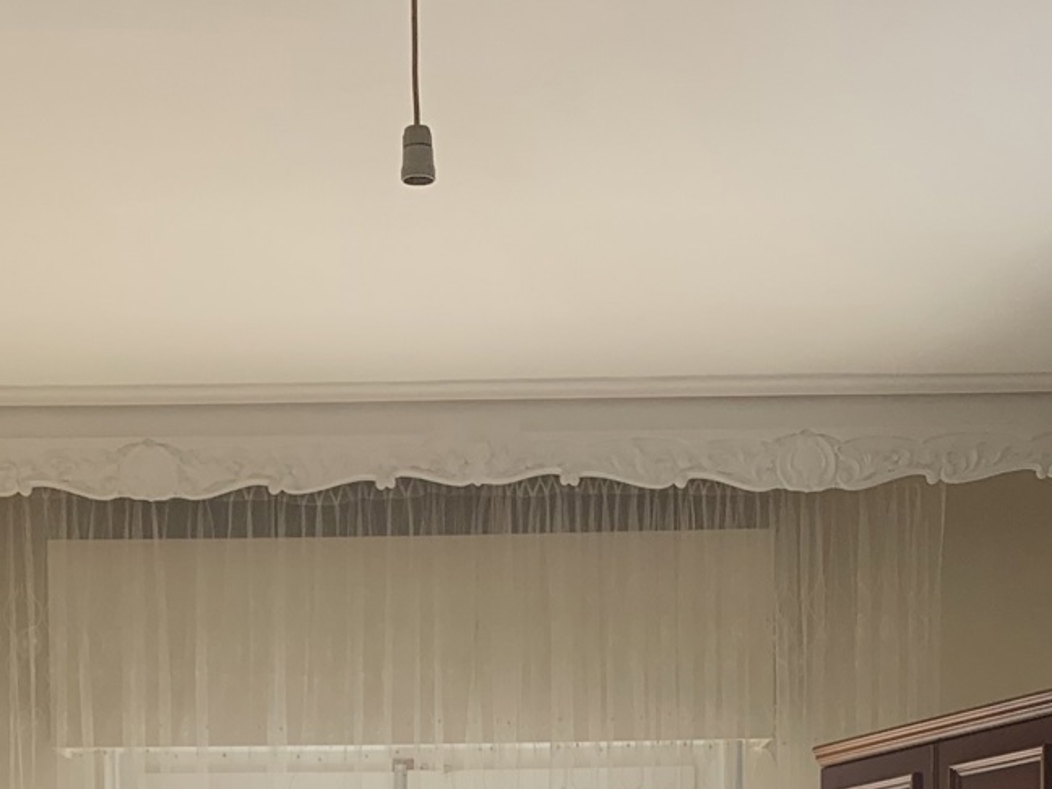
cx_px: 414
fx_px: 2340
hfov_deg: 25.3
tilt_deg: -0.4
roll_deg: +0.4
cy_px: 1140
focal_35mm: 77
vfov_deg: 17.4
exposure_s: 1/461
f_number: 1.8
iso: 25
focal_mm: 4.25
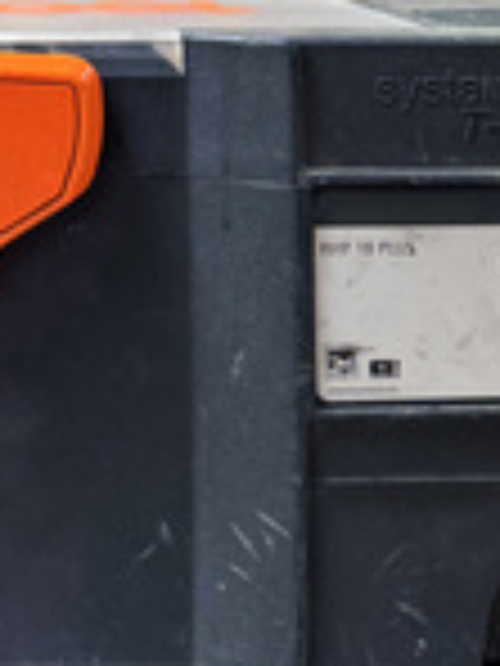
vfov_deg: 22.3
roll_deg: +0.4
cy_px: -126
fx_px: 1560
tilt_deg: -0.3
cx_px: -83
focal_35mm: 81
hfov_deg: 17.4
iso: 200
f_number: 1.78
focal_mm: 6.76
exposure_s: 1/100
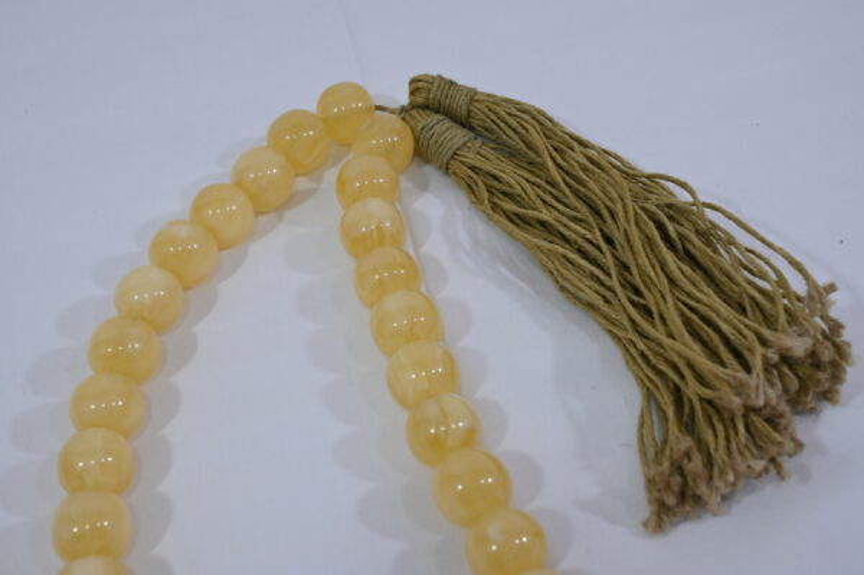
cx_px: 432
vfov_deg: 27.5
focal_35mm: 49
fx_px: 1175
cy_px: 288
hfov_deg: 40.4
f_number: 9
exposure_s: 1/125
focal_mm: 49
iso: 640
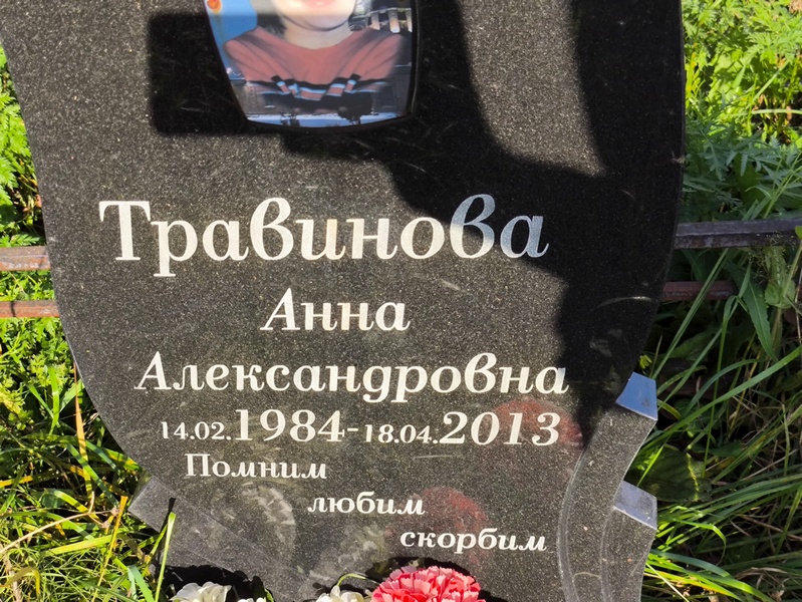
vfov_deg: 29.1
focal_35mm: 50
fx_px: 1159
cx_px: 401
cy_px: 301
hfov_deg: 38.2
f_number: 1.7
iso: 50
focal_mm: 4.71
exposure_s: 1/901
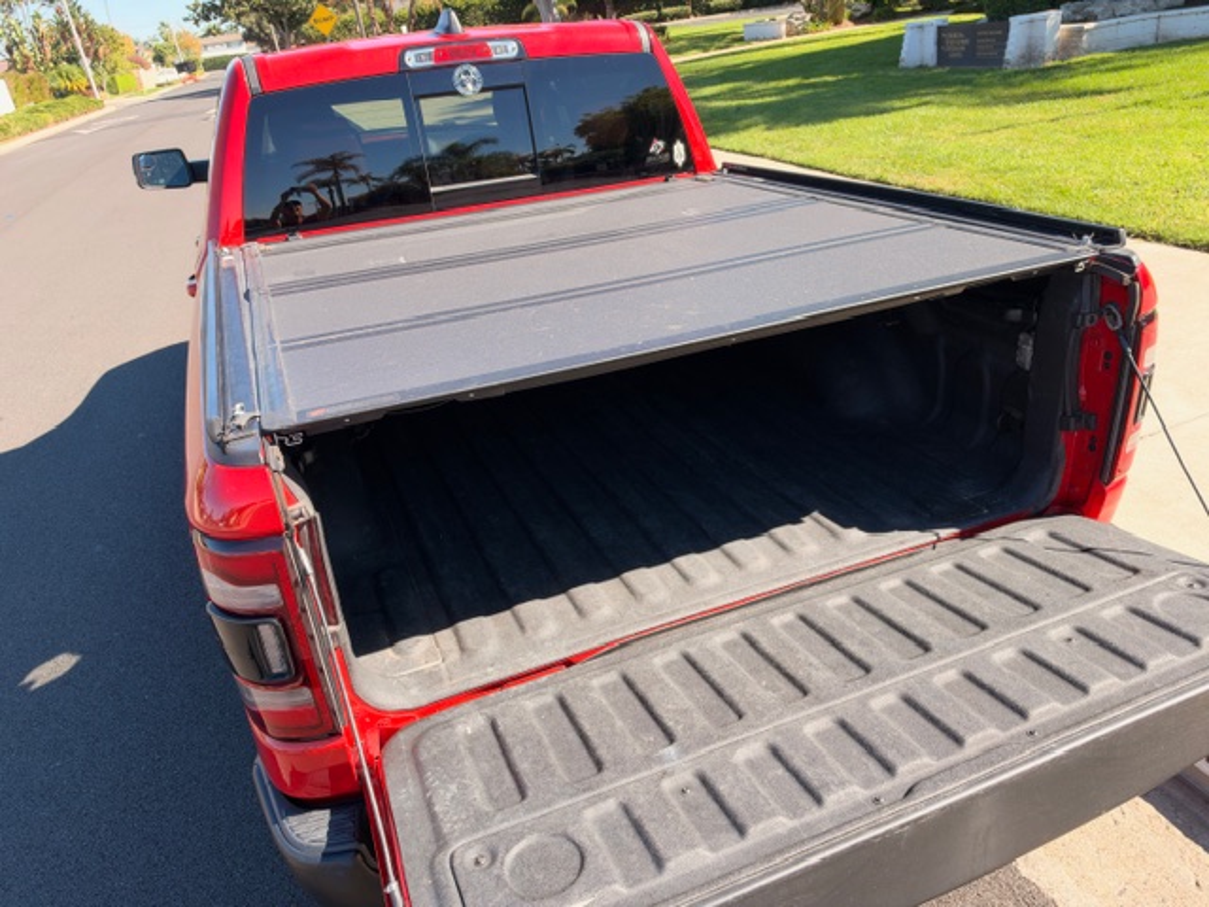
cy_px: 454
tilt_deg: -26.1
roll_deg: +8.2
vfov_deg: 56.8
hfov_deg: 71.6
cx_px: 604
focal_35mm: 24
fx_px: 838
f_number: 1.8
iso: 64
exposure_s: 1/846
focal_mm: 6.93
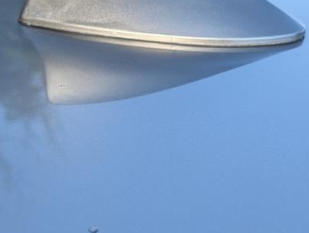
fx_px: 599
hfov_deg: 28.9
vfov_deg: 21.9
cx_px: 145
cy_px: 140
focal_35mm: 67
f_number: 1.68
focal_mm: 6.9
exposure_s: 1/1517
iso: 19
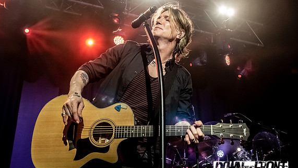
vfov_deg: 25.9
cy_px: 62
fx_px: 363
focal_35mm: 46
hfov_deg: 44.5
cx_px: 169
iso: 1600
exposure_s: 1/250
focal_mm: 17
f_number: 3.5
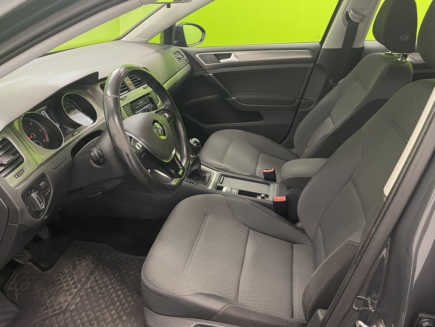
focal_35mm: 27
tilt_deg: -27.1
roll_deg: +0.0
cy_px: 164
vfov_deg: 51.4
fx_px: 339
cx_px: 212
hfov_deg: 65.3
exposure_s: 1/50
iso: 125
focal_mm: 4.2
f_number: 1.6
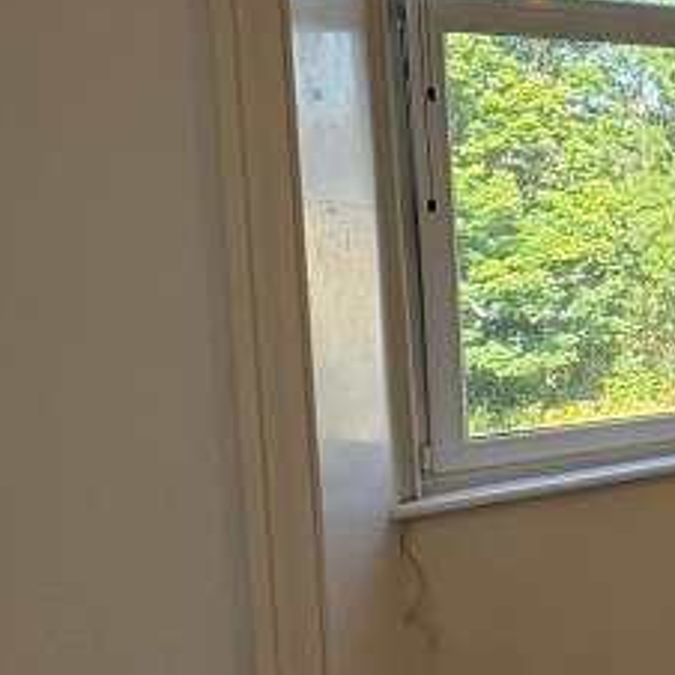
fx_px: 1235
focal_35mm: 56
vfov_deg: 30.5
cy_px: 272
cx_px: 1377
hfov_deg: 18.5
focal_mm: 2.22
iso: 100
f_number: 2.2
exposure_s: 1/131
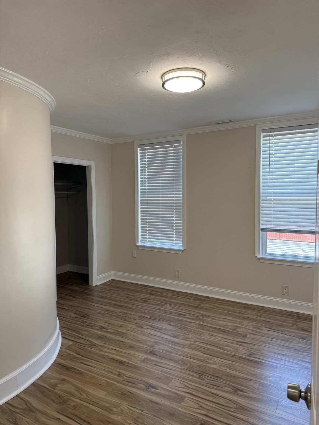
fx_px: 295
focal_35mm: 24
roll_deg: +0.4
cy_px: 212
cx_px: 160
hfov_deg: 56.8
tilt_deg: -2.1
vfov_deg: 71.6
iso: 160
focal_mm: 6.76
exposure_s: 1/124
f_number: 1.78
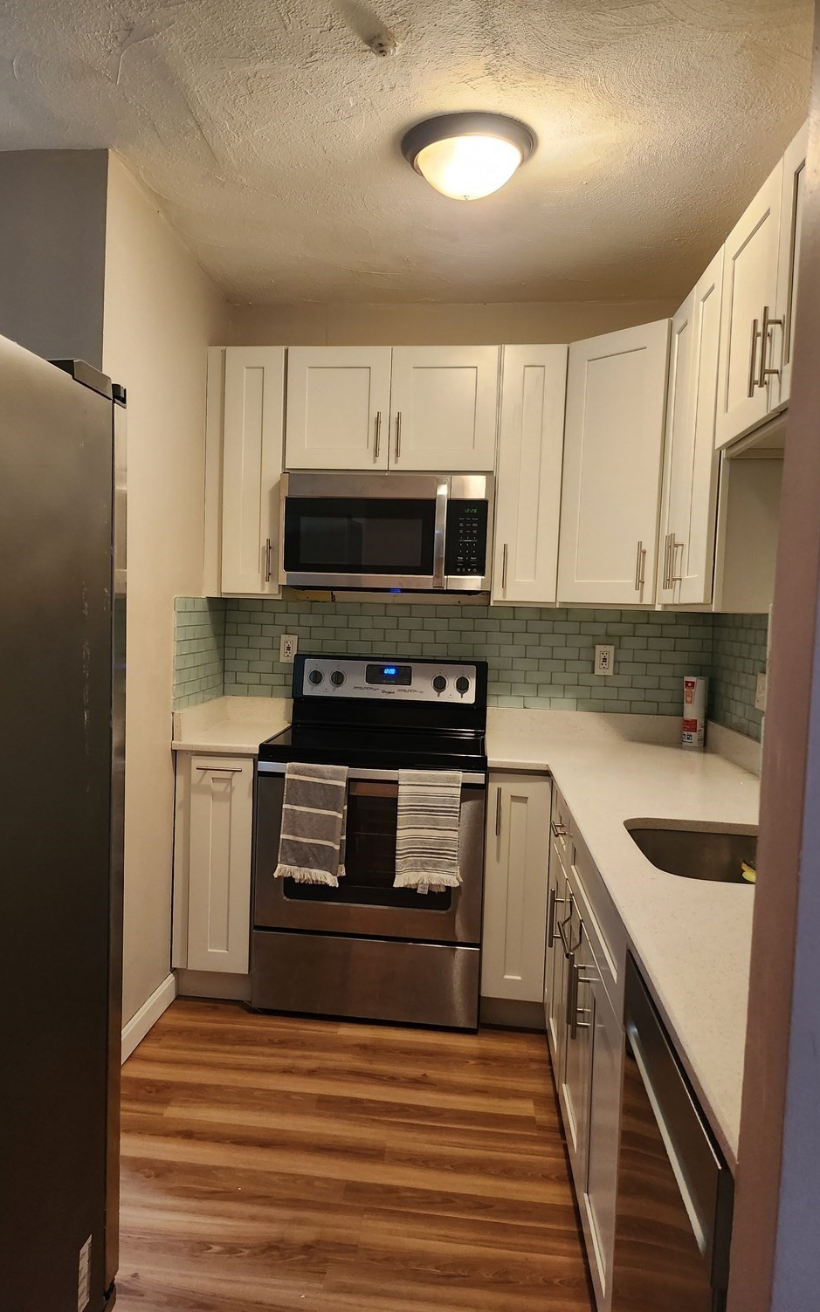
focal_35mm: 26
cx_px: 354
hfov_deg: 47.5
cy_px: 643
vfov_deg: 70.4
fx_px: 930
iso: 640
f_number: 1.8
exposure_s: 1/120
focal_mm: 5
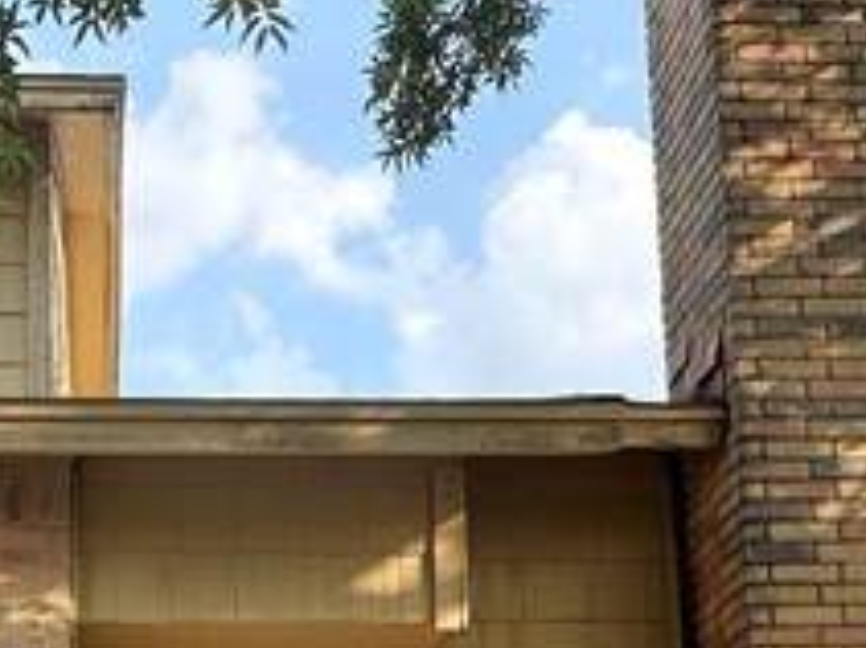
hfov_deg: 27.9
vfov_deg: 19.6
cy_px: 882
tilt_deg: +7.2
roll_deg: -0.1
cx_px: 152
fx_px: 1700
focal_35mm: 68
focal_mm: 2.22
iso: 40
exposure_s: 1/354
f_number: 2.2
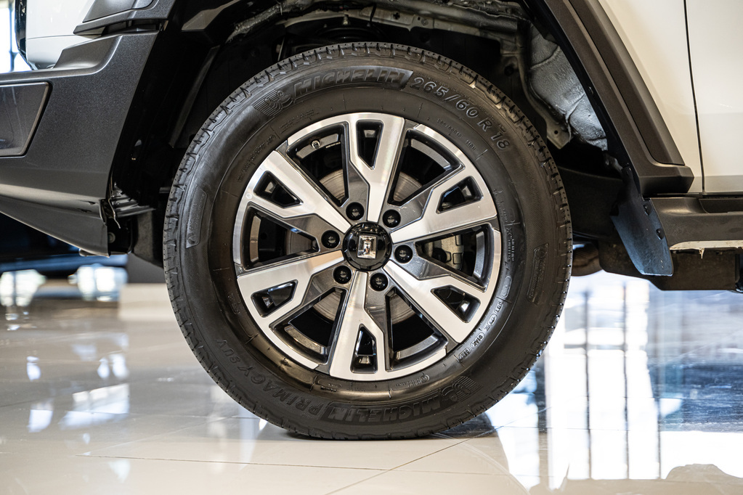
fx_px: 1548
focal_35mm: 75
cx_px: 372
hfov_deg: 27.0
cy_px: 248
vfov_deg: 18.2
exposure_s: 1/160
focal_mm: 75
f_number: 2.8
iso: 500
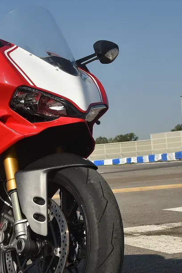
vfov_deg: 23.3
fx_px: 660
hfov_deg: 15.5
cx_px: 24
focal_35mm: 87
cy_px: 167
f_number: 16
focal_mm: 44
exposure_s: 1/320
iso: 250
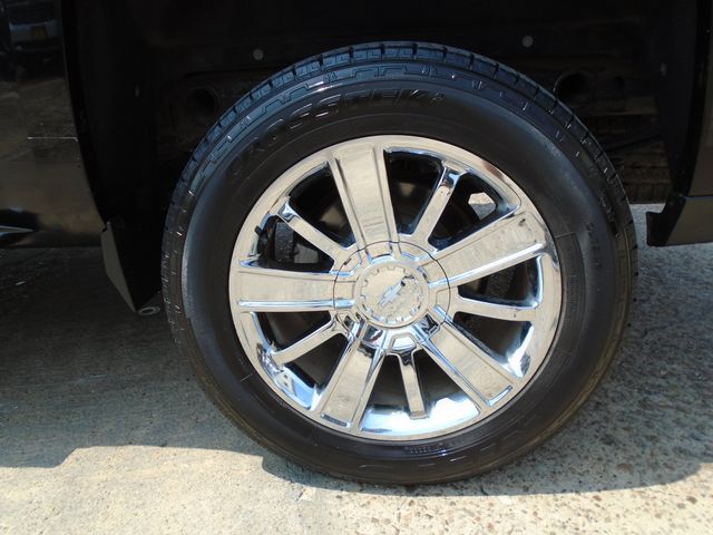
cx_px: 356
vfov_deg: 53.1
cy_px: 268
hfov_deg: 67.3
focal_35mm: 26
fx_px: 536
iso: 100
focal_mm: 4.6
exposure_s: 1/640
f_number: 3.2
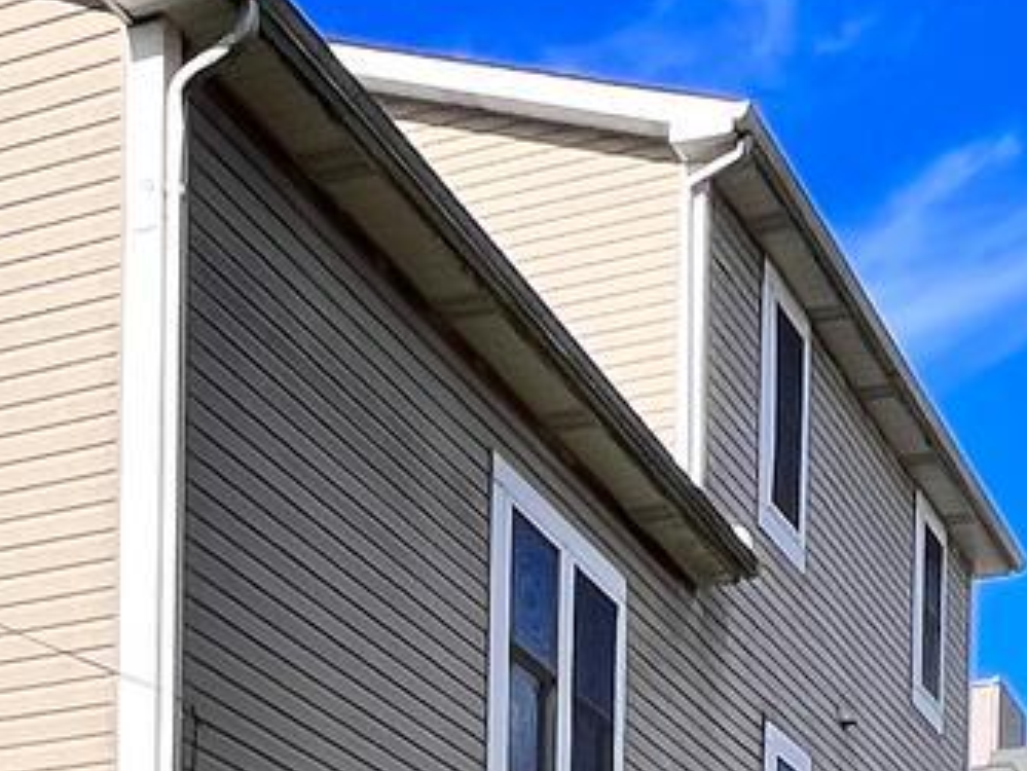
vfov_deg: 15.0
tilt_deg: -2.8
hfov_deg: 24.1
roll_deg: -1.3
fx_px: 2374
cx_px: 219
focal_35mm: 80
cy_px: 1536
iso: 32
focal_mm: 1.57
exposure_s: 1/1908
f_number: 1.8
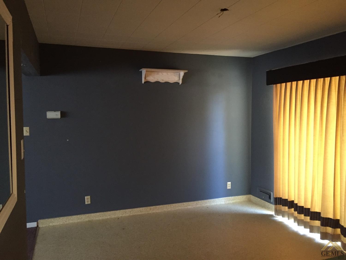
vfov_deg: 48.2
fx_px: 290
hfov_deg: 61.7
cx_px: 173
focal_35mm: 29
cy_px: 130
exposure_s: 1/30
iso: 250
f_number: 2.2
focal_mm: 4.15
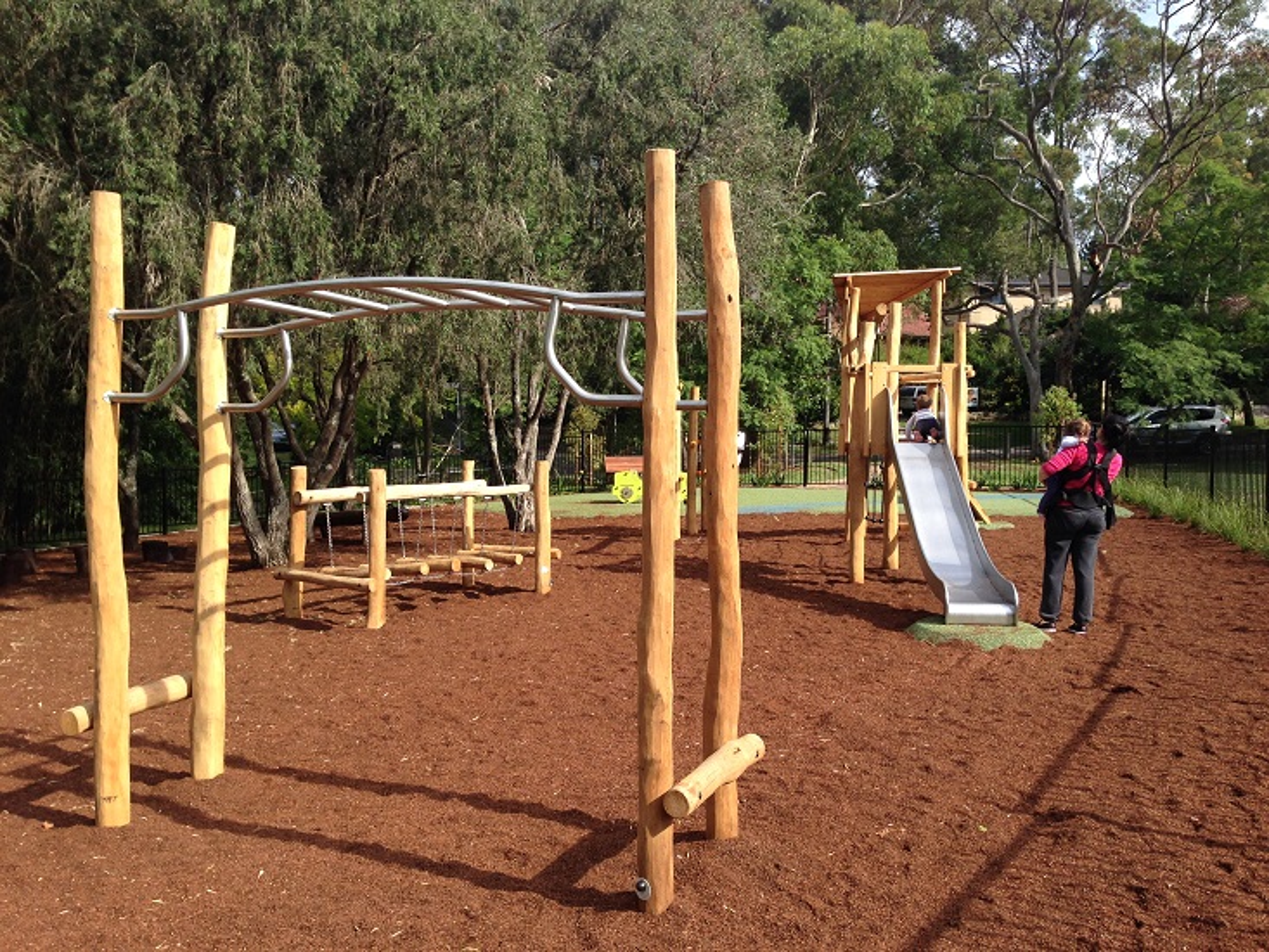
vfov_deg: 43.0
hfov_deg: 55.3
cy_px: 476
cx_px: 634
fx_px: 1210
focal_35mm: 33
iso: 50
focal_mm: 4.12
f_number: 2.4
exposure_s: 1/695
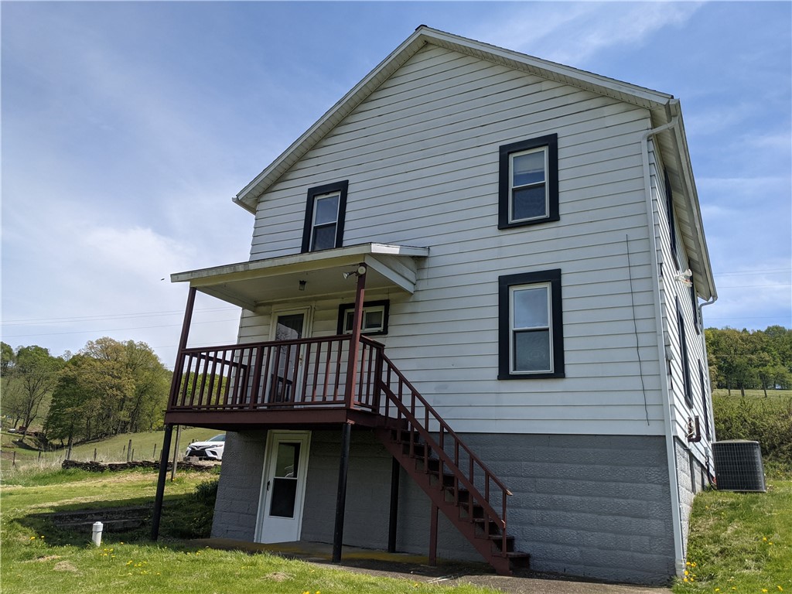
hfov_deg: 65.3
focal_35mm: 27
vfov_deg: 51.4
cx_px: 396
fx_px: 618
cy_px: 297
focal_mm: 4.38
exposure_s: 1/4695
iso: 77
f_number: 1.73
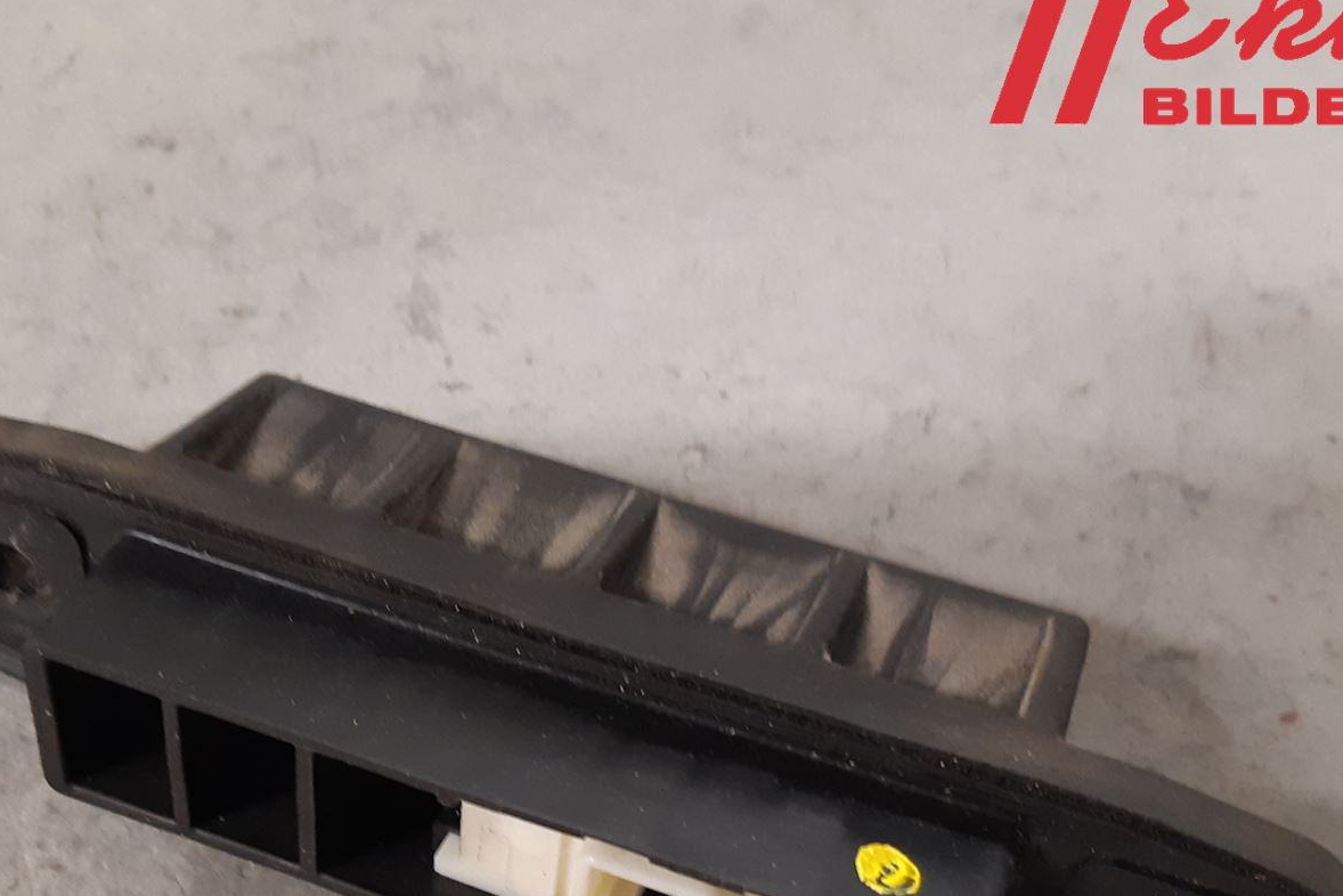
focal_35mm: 47
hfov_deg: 41.7
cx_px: 522
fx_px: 1754
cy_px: 807
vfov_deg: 27.6
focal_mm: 3.93
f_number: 1.7
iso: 250
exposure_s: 1/33
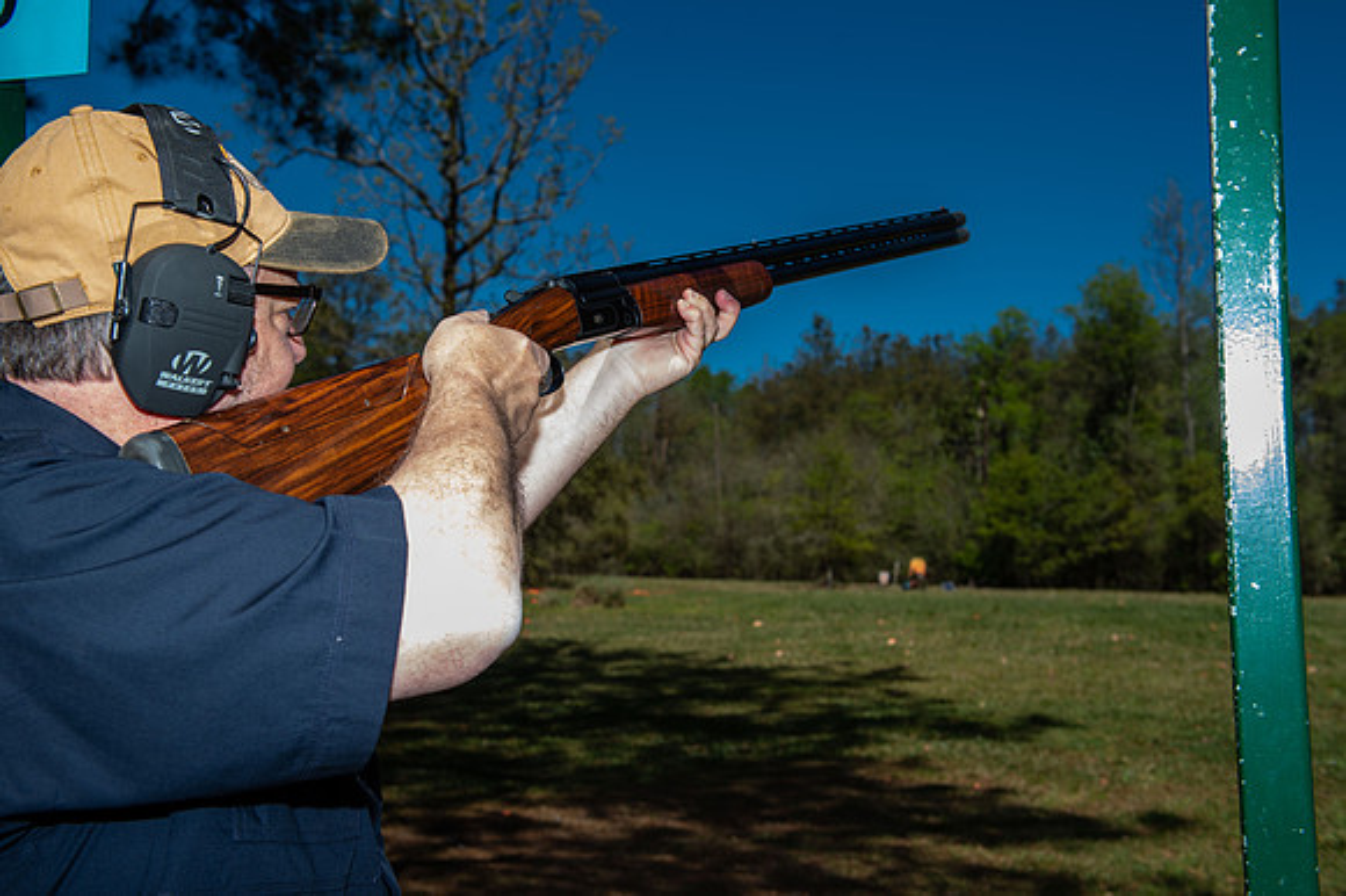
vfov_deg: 35.0
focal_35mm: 38
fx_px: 1420
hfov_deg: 50.7
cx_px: 673
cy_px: 448
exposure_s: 1/250
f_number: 7.1
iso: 50
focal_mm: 38
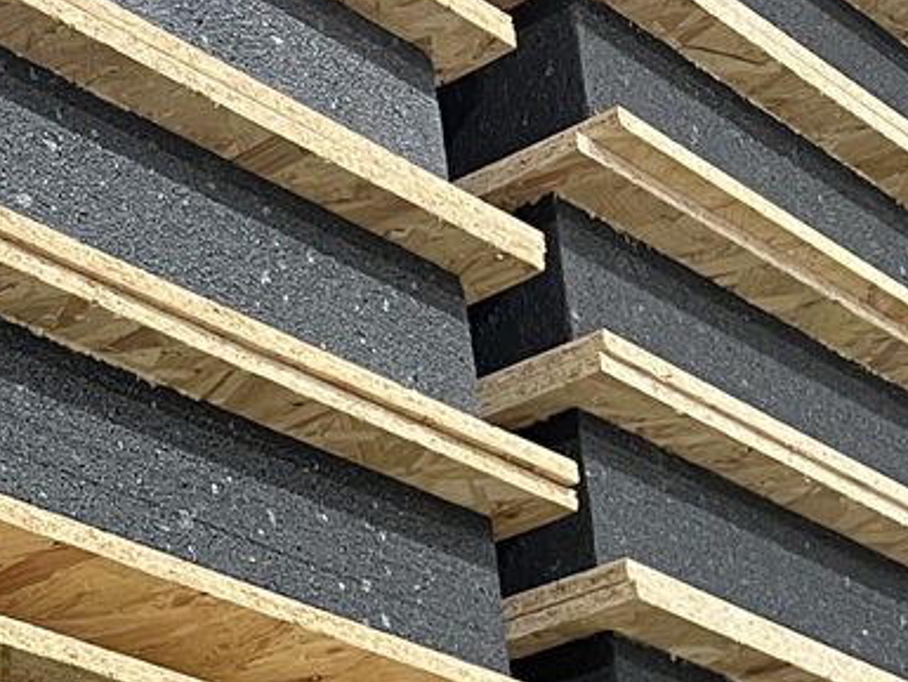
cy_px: 946
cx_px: -632
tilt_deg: +14.1
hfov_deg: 15.9
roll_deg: +1.5
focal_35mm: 108
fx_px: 2834
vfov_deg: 13.1
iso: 125
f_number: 1.5
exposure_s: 1/72
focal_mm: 5.7
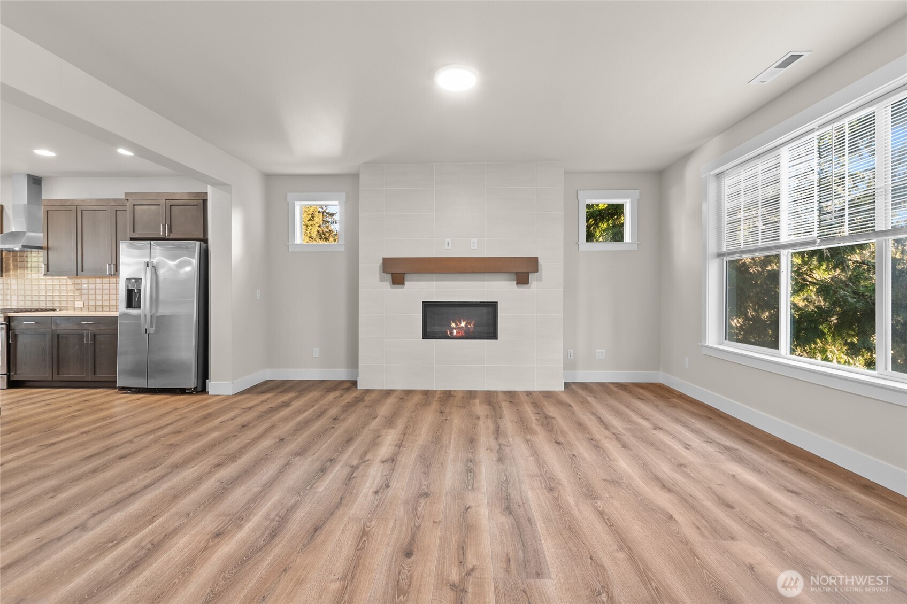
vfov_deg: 77.3
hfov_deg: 100.4
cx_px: 454
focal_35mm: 15
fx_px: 378
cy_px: 302
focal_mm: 10
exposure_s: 5
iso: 100
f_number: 9
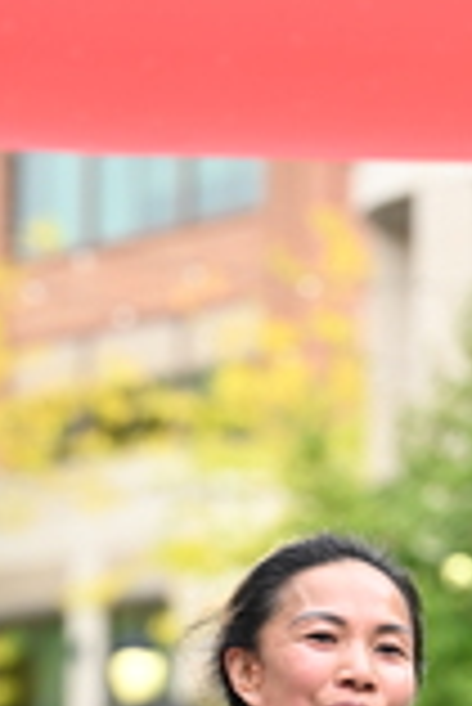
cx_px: 299
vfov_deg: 6.7
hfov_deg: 4.5
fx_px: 5985
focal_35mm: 305
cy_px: 881
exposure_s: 1/1600
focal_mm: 87
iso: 640
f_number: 2.8
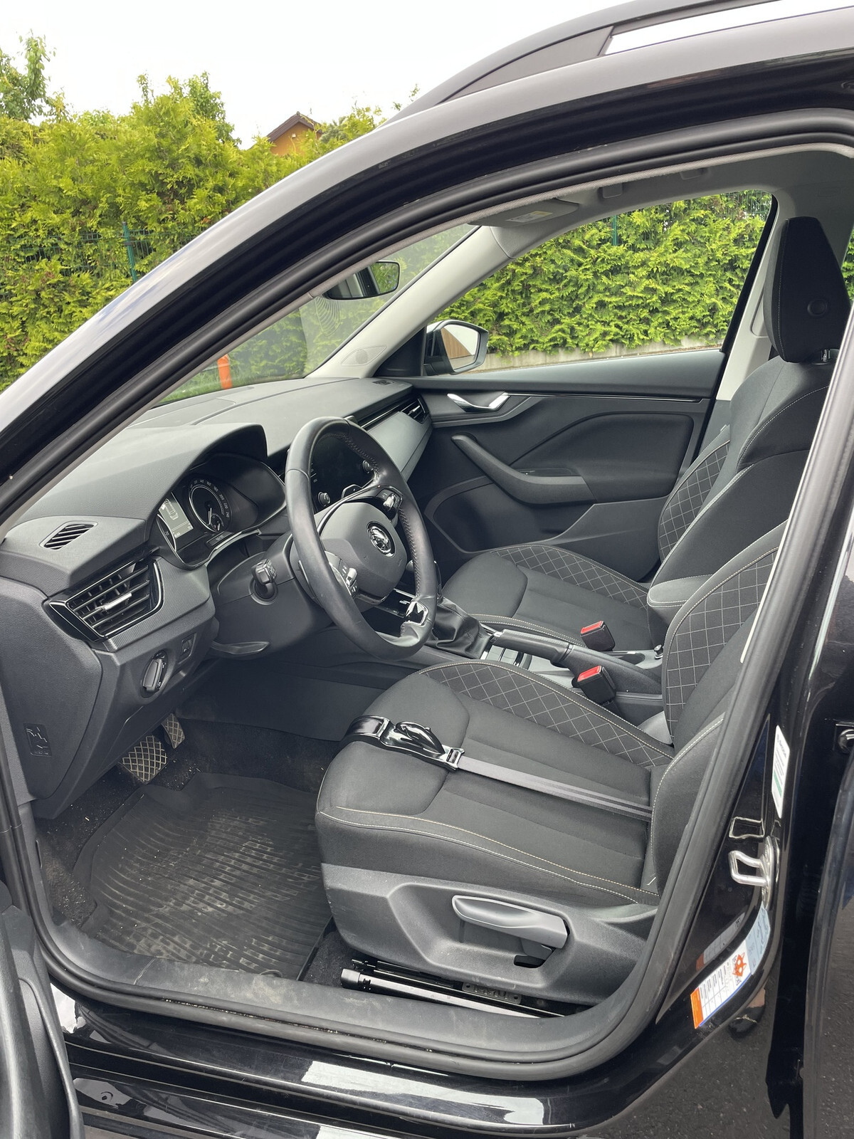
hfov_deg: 53.1
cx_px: 427
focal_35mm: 26
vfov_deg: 67.3
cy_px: 570
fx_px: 855
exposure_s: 1/121
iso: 64
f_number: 1.6
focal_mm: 4.2
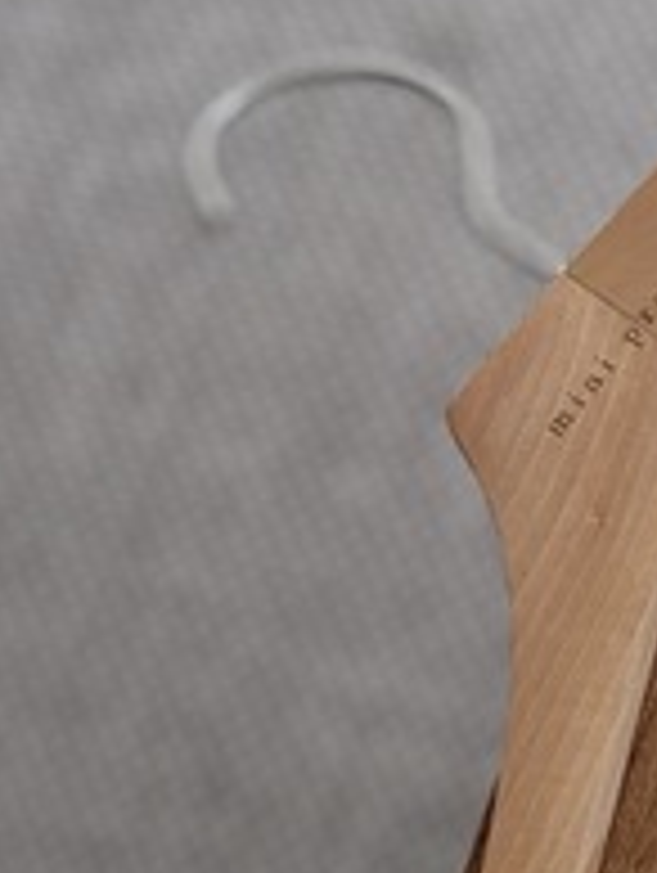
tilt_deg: -72.6
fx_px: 3384
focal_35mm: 134
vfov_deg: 14.0
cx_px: 1017
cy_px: 1202
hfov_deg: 10.7
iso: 64
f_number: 1.6
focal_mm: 5.96
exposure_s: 1/122
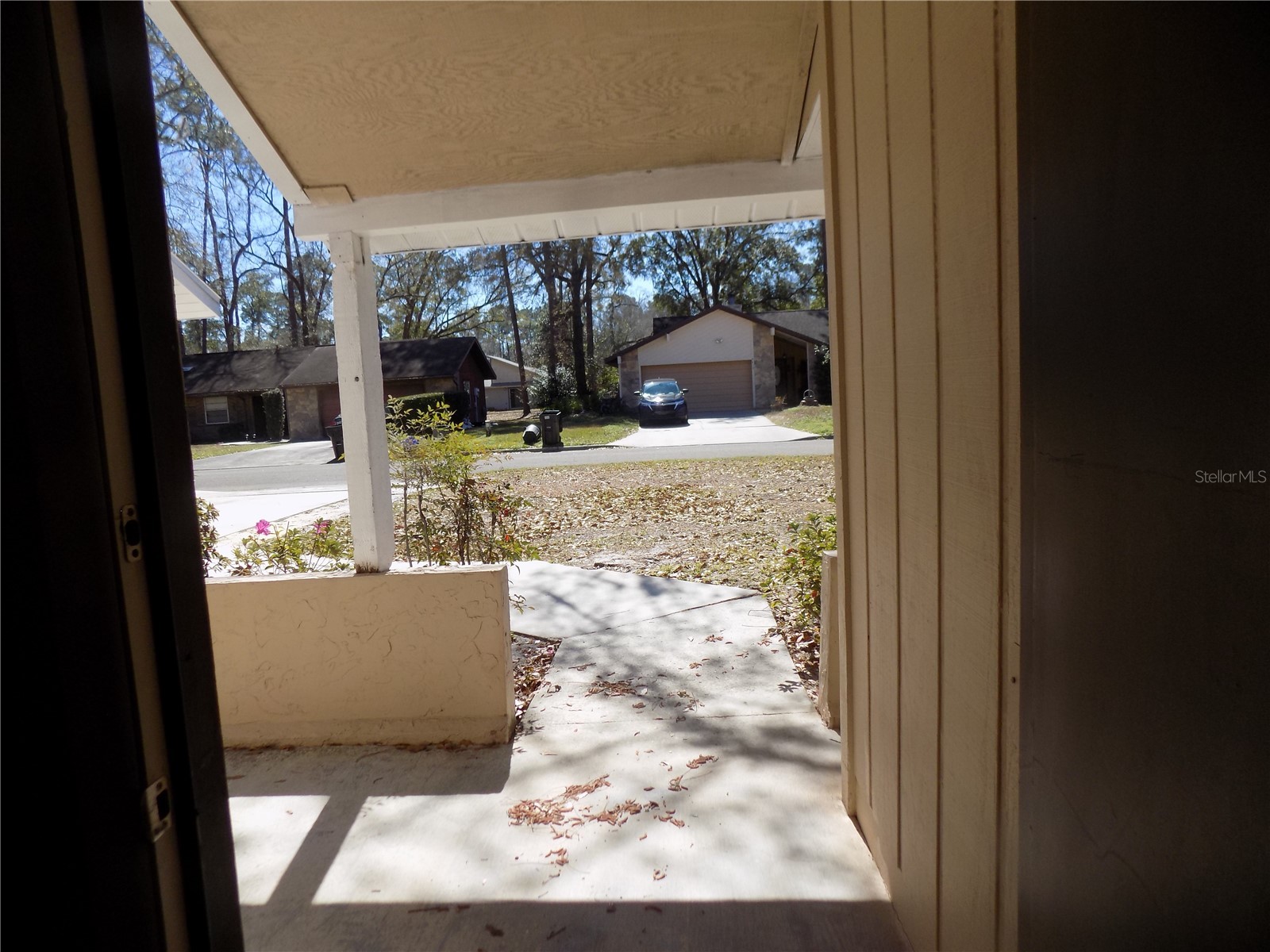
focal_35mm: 23
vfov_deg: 58.9
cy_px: 476
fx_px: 844
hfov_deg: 73.9
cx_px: 635
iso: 80
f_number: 3.1
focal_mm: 4
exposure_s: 1/800
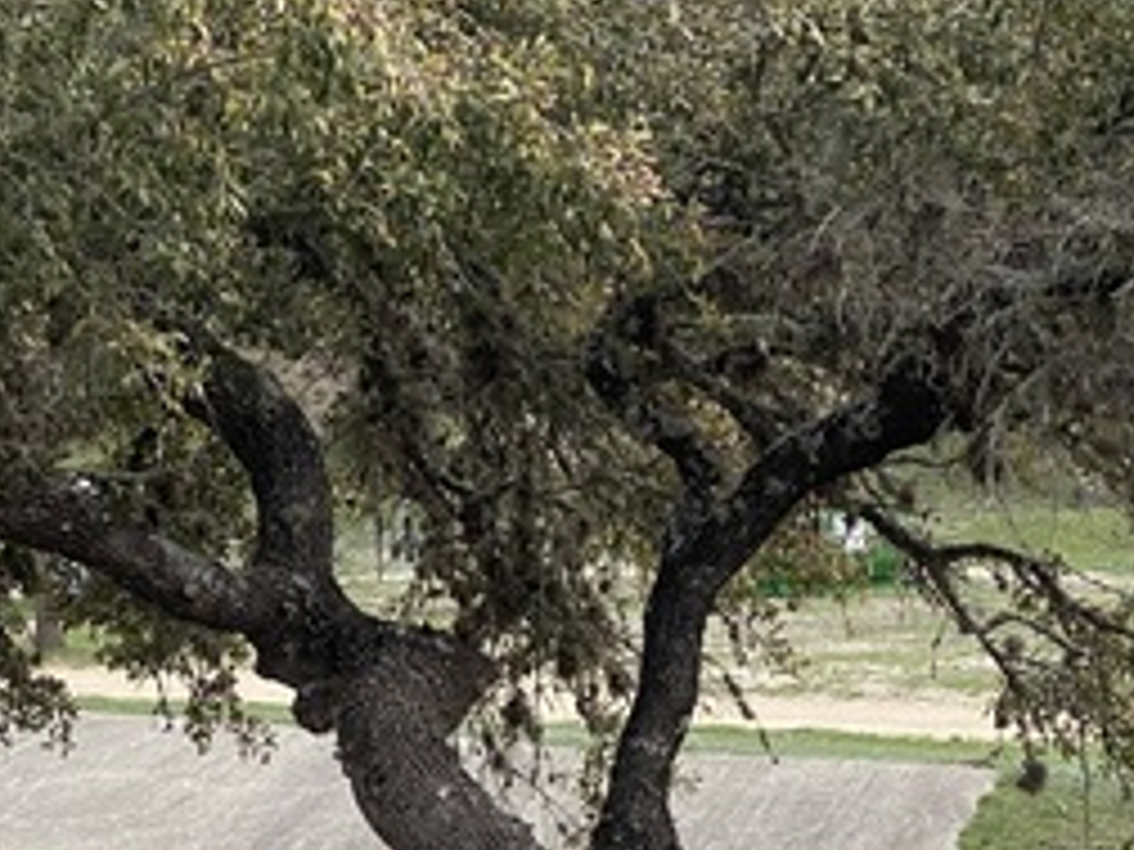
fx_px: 4324
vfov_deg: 11.1
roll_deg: +1.4
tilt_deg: -5.3
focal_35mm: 132
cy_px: 976
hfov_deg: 14.9
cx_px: 572
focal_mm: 6
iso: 20
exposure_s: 1/737
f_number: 2
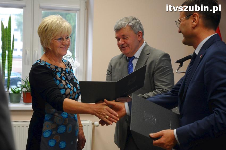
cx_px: 113
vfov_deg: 18.9
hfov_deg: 28.1
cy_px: 75
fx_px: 452
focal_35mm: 72
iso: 1250
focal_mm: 48
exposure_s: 1/100
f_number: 5
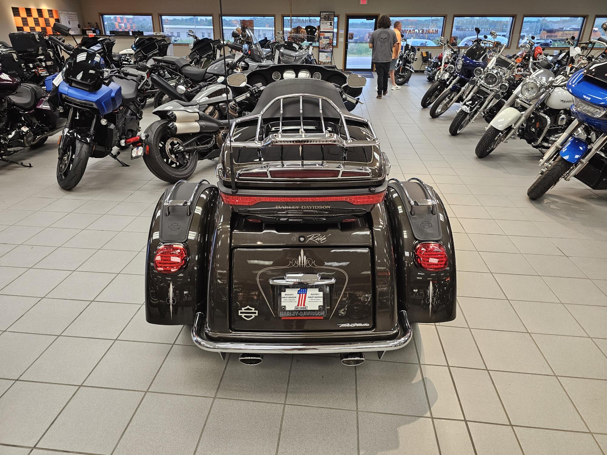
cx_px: 304
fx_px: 403
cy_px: 228
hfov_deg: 73.9
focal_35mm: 23
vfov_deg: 58.9
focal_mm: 6.3
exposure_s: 1/120
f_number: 1.7
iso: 250
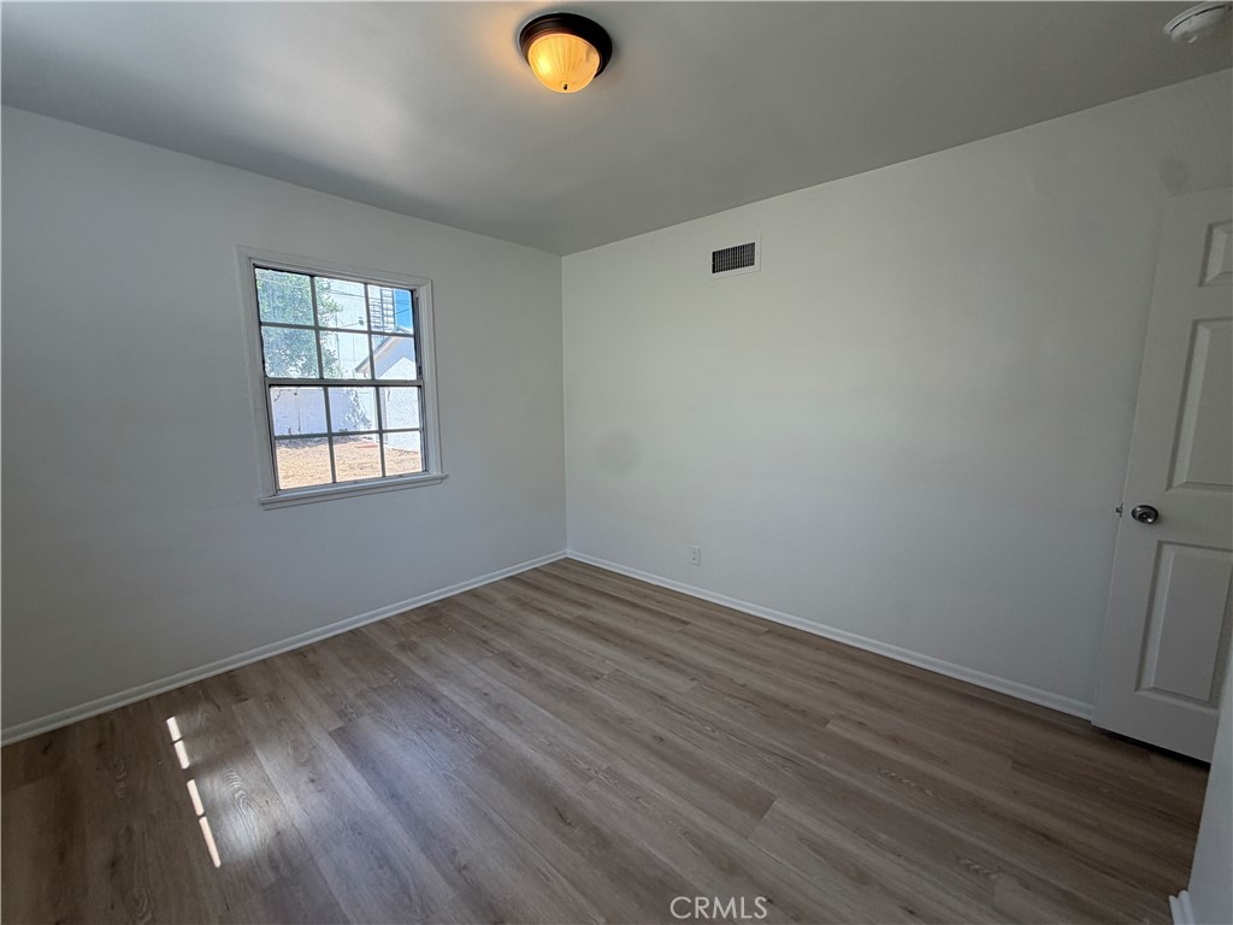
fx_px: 499
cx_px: 616
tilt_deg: -8.1
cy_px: 462
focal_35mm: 14
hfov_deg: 102.1
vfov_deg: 85.7
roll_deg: +0.2
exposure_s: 1/121
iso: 80
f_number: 2.2
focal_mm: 2.22
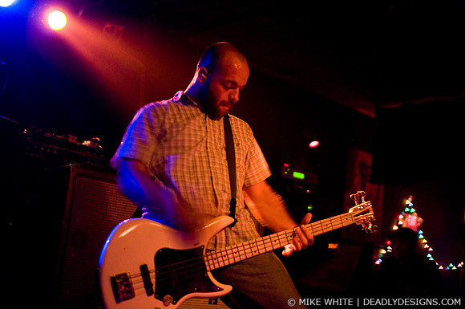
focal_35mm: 45
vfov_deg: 29.8
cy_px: 154
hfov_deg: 43.7
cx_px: 232
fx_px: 580
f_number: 1.6
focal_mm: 30
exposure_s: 1/40
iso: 1000
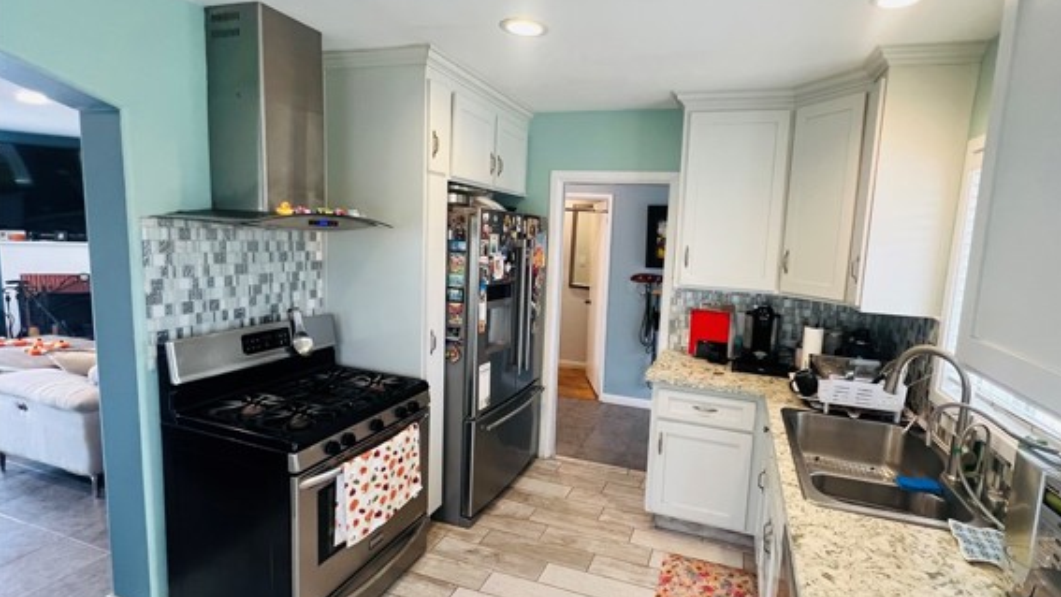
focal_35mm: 16
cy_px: 290
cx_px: 593
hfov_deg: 98.9
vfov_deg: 67.1
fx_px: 450
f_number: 1.8
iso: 250
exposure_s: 1/120
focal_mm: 1.57
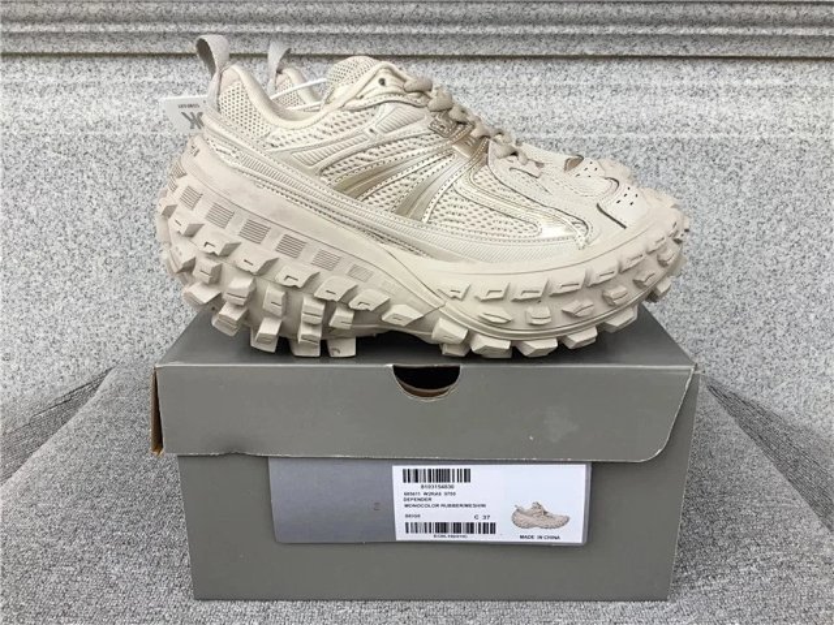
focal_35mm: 31
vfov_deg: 45.4
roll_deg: +0.3
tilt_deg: -18.0
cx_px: 417
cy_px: 312
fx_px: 747
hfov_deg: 58.4
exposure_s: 1/126
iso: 25
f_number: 2.4
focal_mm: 3.3
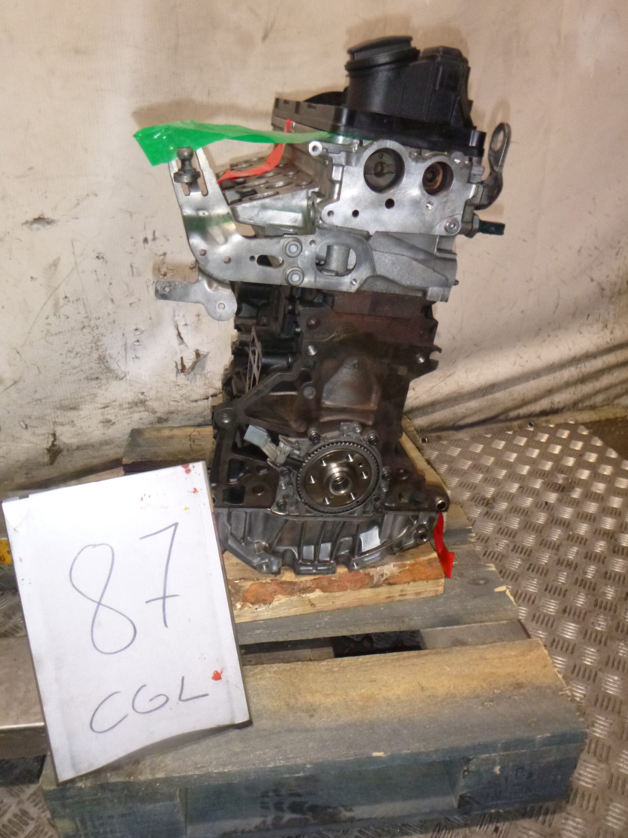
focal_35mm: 26
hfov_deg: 53.0
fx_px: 629
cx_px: 305
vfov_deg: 67.3
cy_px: 410
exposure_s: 1/60
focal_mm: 4.5
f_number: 3.9
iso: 400
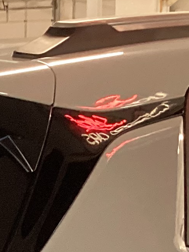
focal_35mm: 155
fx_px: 1128
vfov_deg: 11.7
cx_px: -101
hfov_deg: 9.3
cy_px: 461
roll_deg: +1.2
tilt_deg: -21.3
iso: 250
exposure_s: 1/60
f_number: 2.4
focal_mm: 3.3
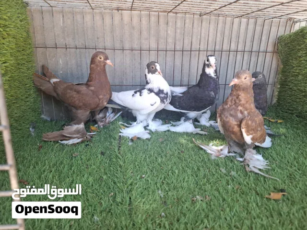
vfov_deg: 58.9
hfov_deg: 73.9
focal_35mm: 23
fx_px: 204
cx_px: 154
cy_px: 115
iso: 64
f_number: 1.8
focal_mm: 5.54
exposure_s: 1/100
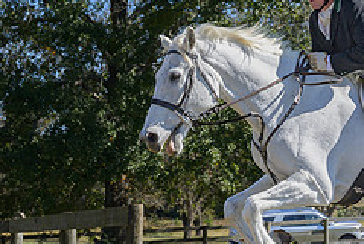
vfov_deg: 9.7
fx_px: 1438
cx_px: 398
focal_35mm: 142
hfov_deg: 14.1
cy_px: 114
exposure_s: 1/800
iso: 200
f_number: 5.6
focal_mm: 44
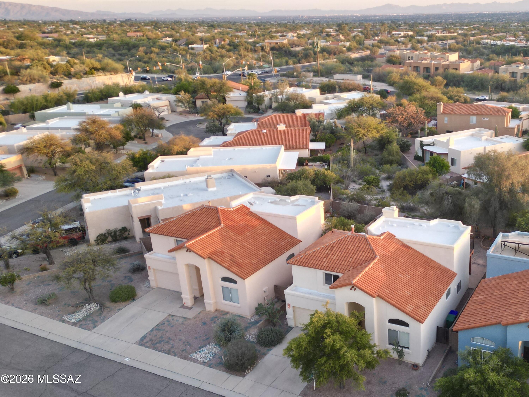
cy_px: 198
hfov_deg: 71.6
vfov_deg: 56.8
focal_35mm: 24
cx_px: 264
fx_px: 367
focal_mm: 6.72
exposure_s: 1/120
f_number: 1.7
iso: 110
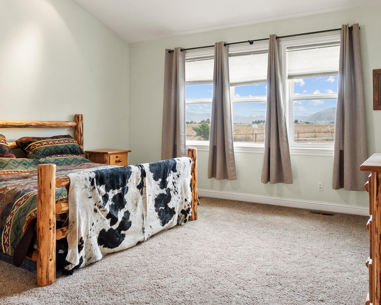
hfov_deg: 62.0
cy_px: 147
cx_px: 215
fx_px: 316
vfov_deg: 51.5
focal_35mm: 28
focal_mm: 16
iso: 640
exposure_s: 1/13
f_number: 8
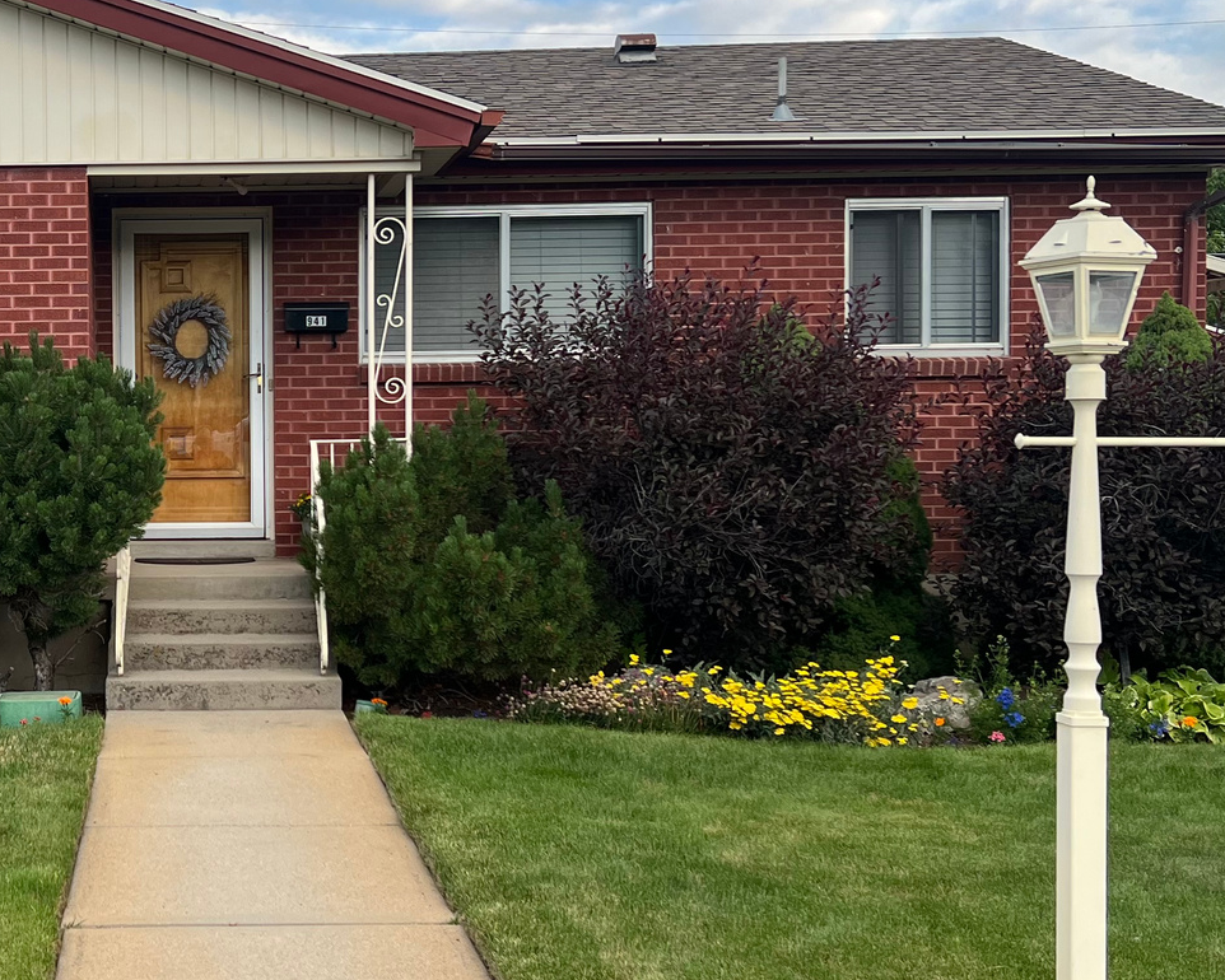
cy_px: 482
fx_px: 1958
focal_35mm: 54
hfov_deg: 33.1
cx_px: 146
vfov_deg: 28.1
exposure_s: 1/692
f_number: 1.5
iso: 50
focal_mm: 5.7
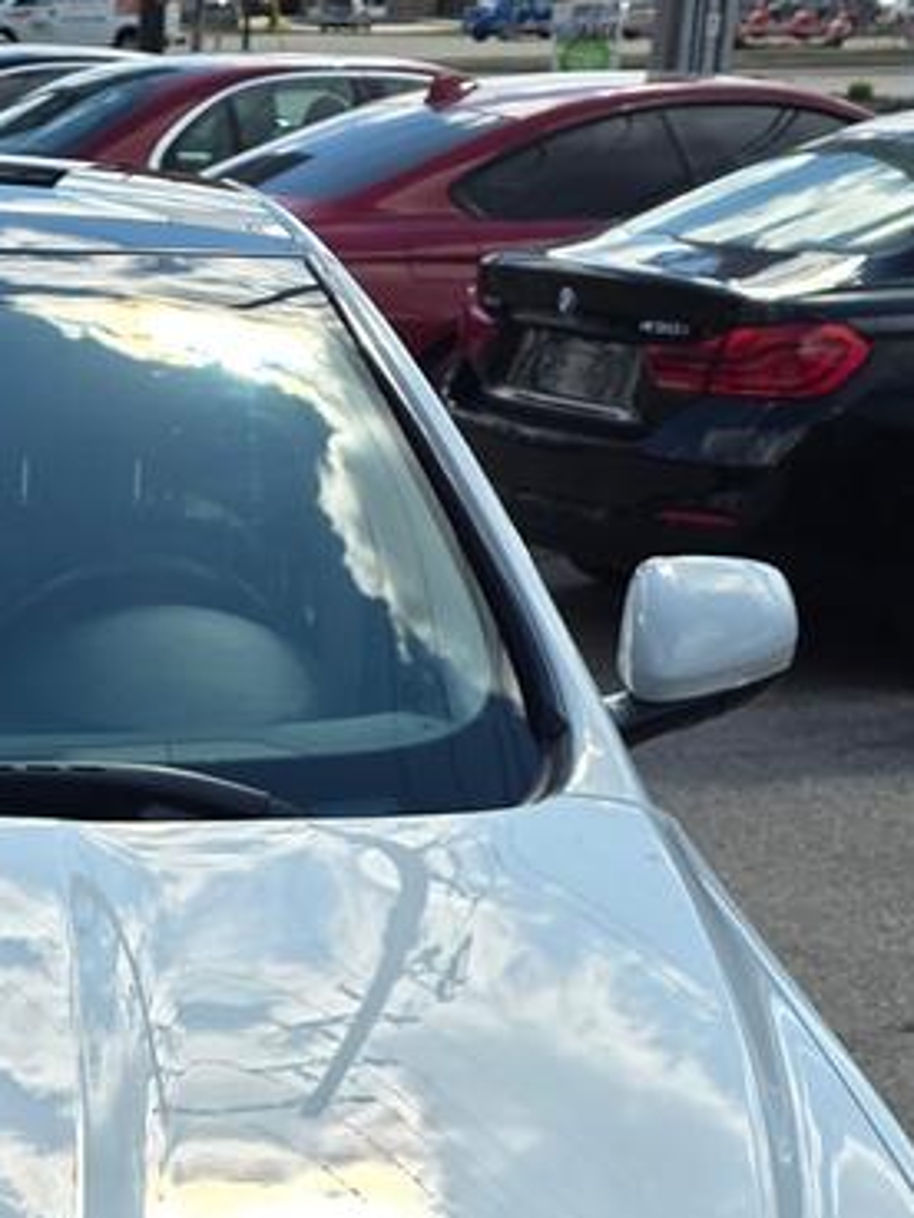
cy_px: 1506
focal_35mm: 80
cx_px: -185
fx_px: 2816
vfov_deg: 22.3
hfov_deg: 17.6
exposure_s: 1/3972
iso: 80
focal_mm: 6.3
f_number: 1.7
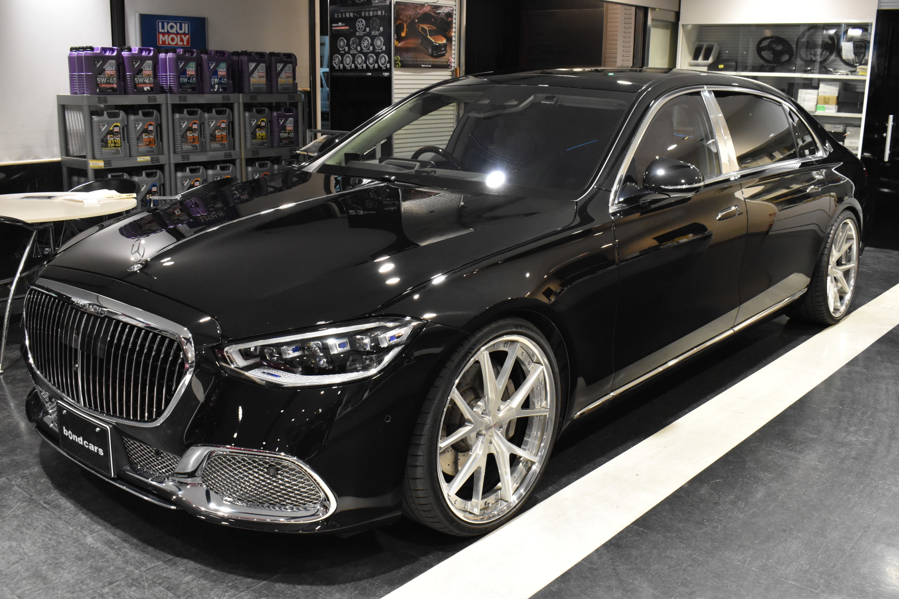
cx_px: 450
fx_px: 899
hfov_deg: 53.1
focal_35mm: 36
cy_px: 300
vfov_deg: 36.9
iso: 2500
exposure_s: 1/40
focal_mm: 24
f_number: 8
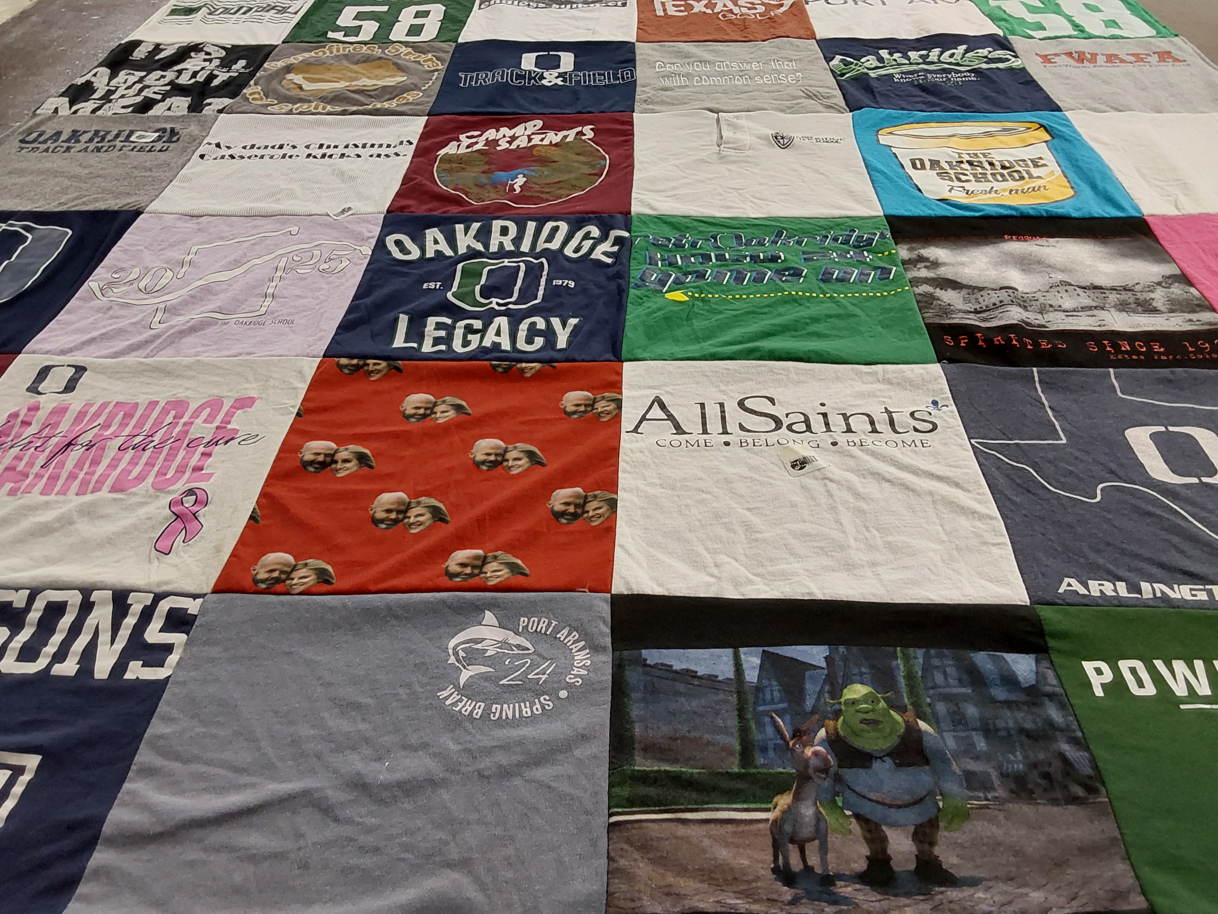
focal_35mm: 28
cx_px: 609
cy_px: 457
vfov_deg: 49.7
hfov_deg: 63.4
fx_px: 985
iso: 125
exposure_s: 1/60
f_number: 1.9
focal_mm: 2.91
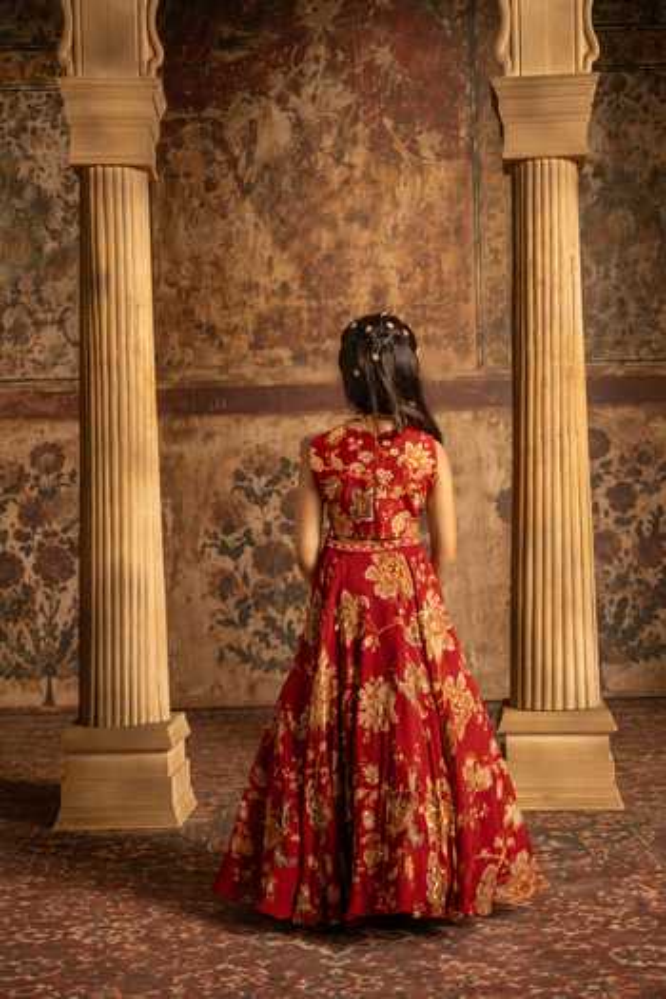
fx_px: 1386
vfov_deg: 39.6
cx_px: 333
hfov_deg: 27.0
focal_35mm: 50
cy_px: 500
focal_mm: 33.3
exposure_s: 1/160
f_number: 2.8
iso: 1250
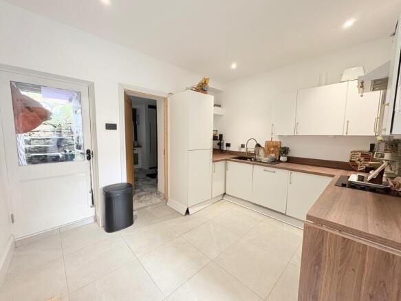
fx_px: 162
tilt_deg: -5.3
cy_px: 150
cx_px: 200
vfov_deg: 85.7
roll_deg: -0.4
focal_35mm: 14
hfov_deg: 102.1
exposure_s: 1/50
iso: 250
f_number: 2.2
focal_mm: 2.22
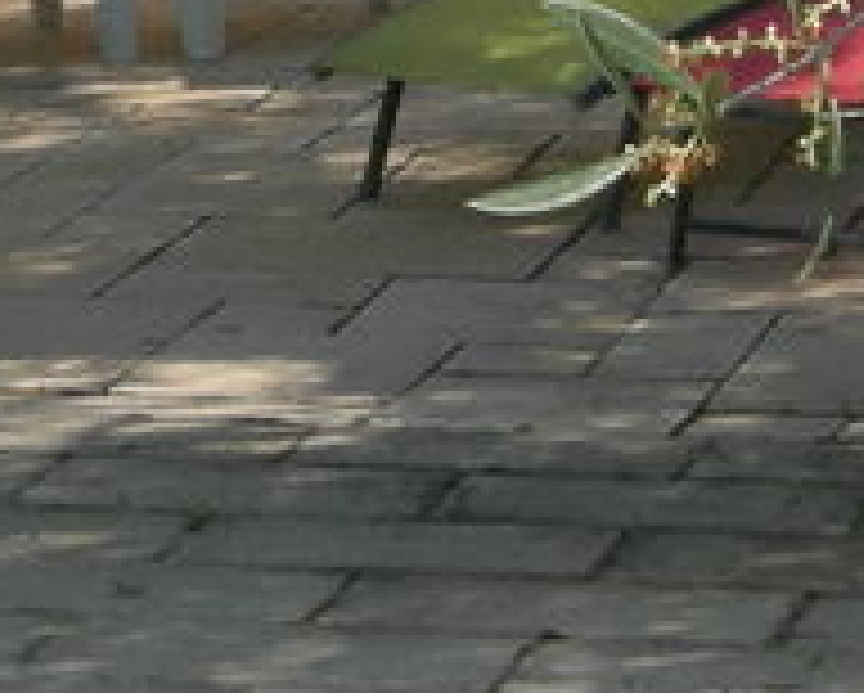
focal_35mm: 183
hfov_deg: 10.5
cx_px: 279
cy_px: -122
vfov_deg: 8.4
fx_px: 4684
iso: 64
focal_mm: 7.5
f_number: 6.8
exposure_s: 1/248
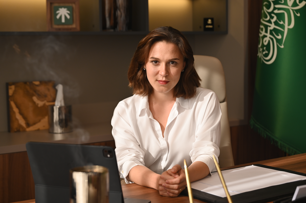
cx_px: 153
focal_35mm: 65
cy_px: 102
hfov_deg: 31.0
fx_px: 552
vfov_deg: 20.9
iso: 400
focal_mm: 65
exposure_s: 1/200
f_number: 4
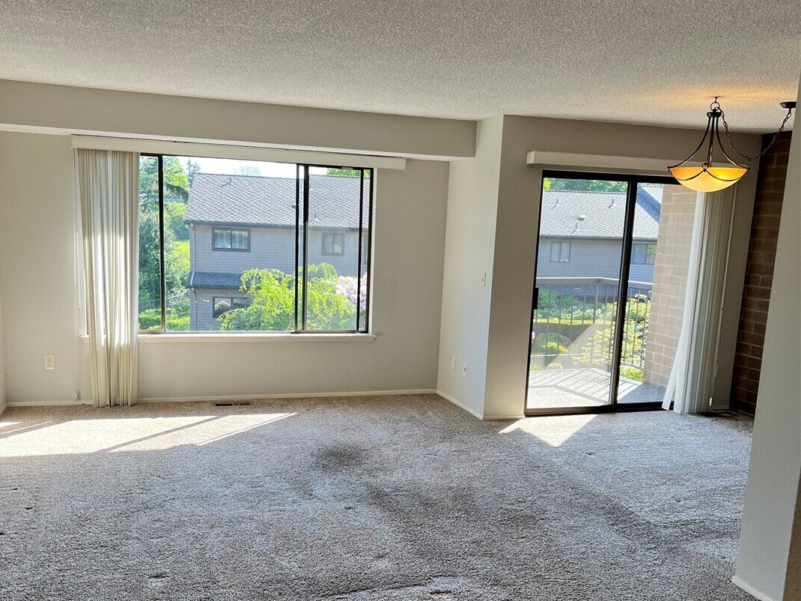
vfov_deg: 40.4
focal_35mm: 35
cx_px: 398
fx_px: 810
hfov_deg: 52.6
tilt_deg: -11.1
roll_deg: -3.2
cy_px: 369
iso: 40
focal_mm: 5.7
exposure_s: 1/265
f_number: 1.5
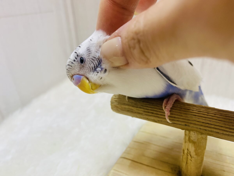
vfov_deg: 54.9
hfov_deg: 69.4
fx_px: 169
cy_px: 88
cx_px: 117
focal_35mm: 25
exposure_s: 1/100
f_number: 1.8
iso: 100
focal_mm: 4.25
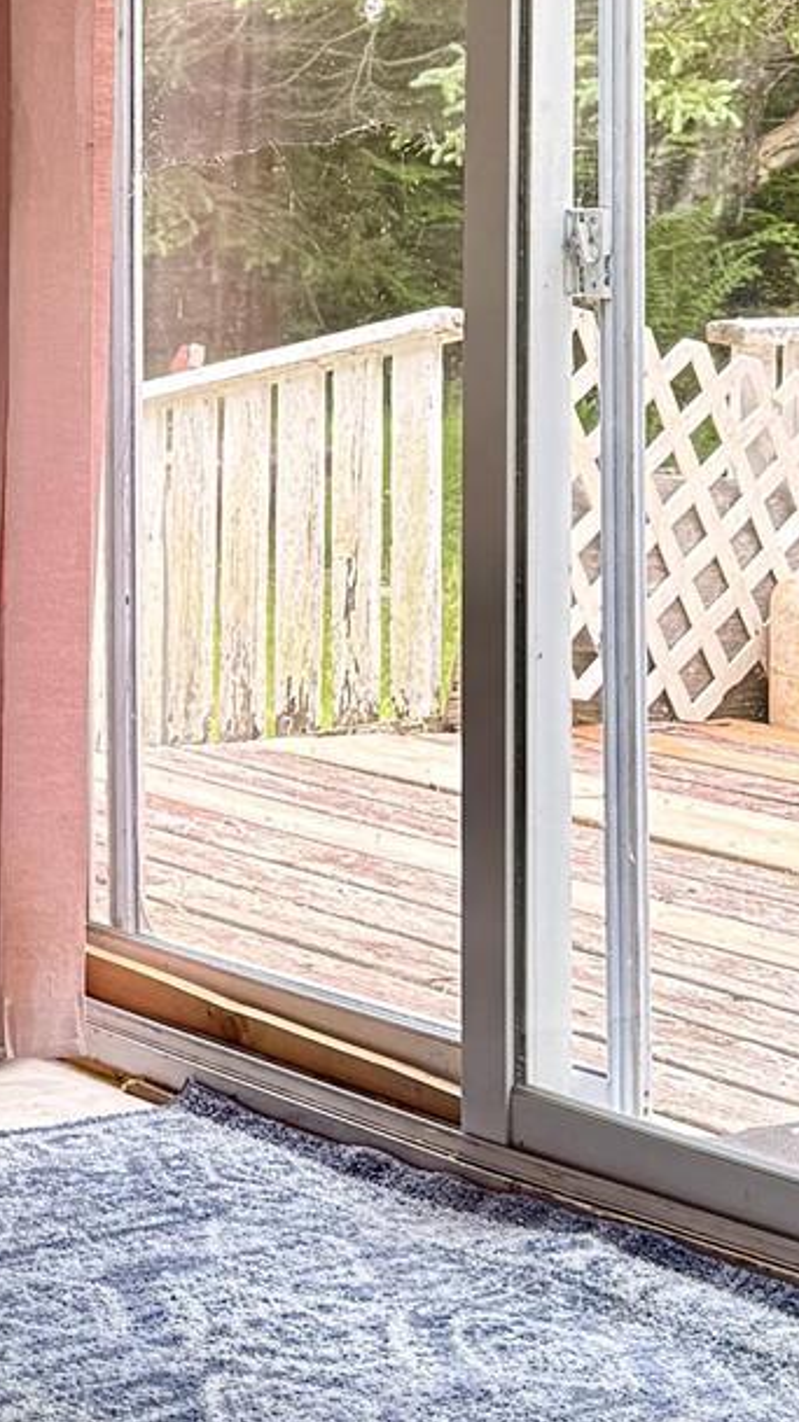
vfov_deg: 21.1
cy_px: 119
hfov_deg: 11.9
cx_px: -262
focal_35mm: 99
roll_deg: -1.2
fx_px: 3733
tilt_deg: -0.1
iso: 80
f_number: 1.78
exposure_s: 1/213
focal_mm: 6.76
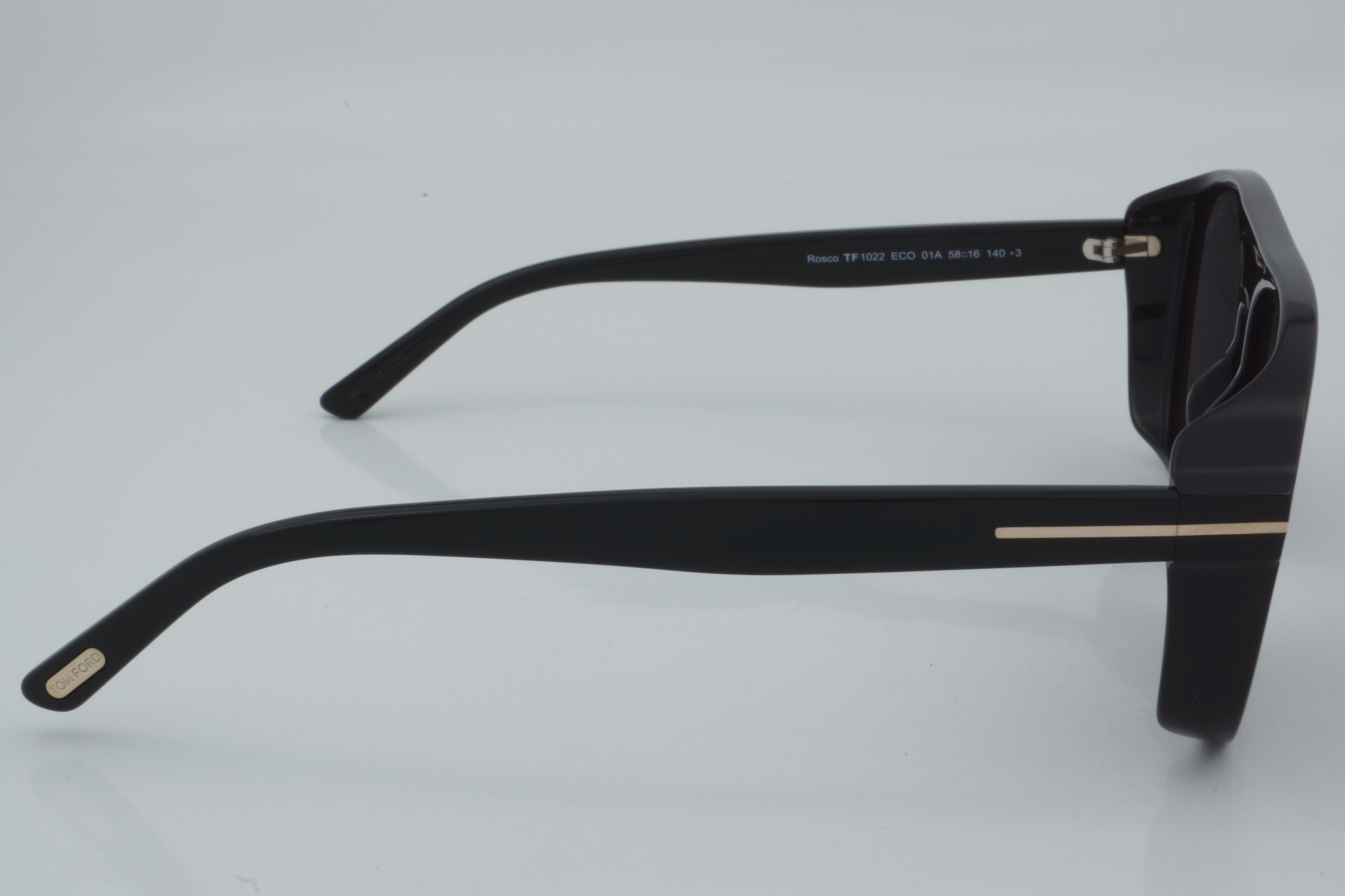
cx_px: 672
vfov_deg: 20.2
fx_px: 2522
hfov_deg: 29.9
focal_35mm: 68
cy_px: 448
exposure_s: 1/4
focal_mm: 45
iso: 100
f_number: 32
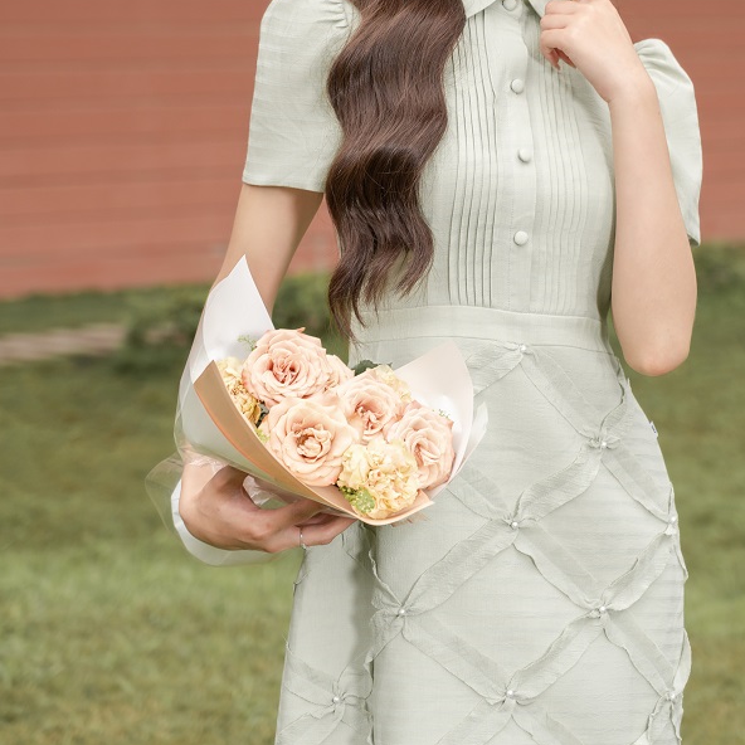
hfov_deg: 16.3
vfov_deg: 16.2
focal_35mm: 107
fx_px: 2605
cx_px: 453
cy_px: 179
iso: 200
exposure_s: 1/200
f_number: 4
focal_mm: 62
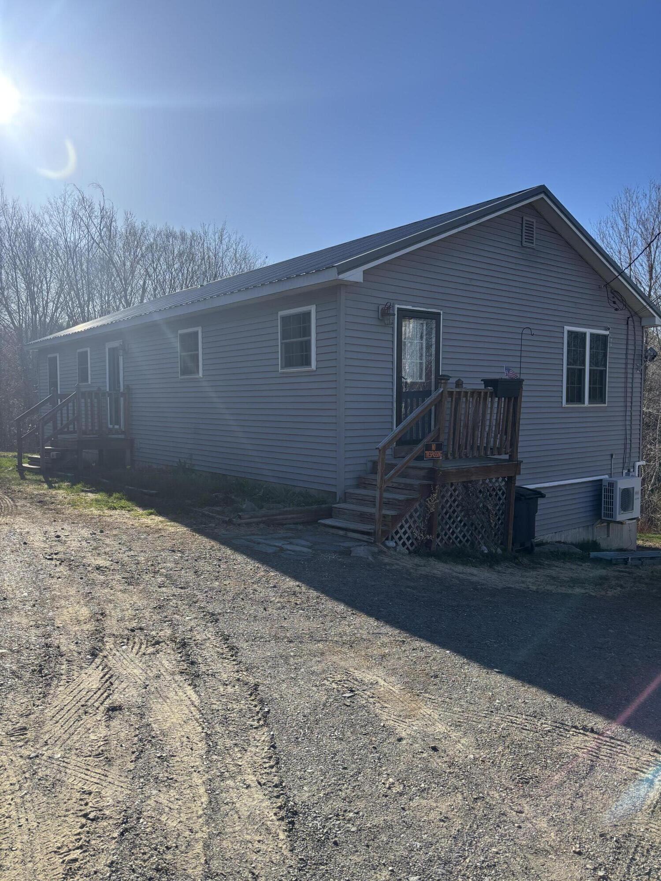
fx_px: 662
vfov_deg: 67.3
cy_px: 440
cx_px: 330
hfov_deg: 53.1
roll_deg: -0.7
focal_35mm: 26
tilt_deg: -3.2
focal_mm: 5.96
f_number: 1.6
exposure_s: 1/3021
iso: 50
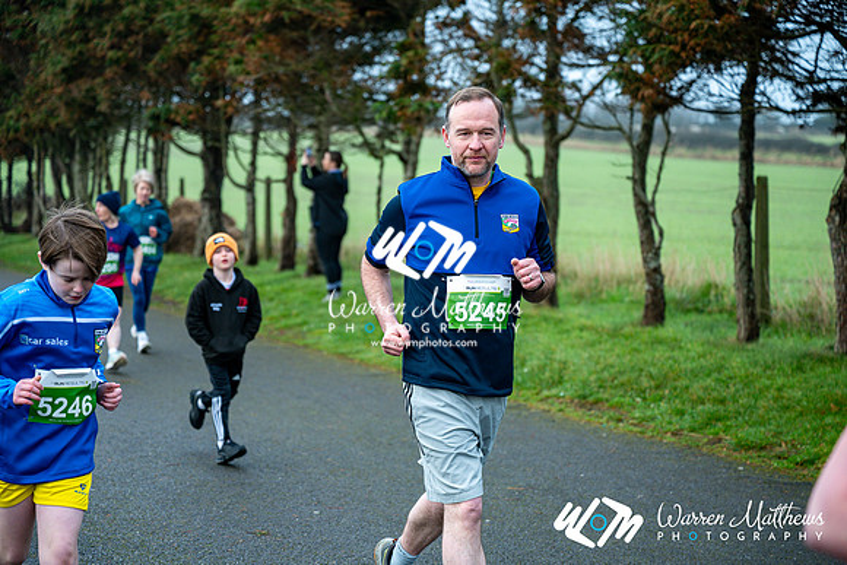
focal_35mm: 70
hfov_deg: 28.8
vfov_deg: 19.5
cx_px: 424
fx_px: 1647
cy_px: 282
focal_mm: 70
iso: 560
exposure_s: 1/1250
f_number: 2.8
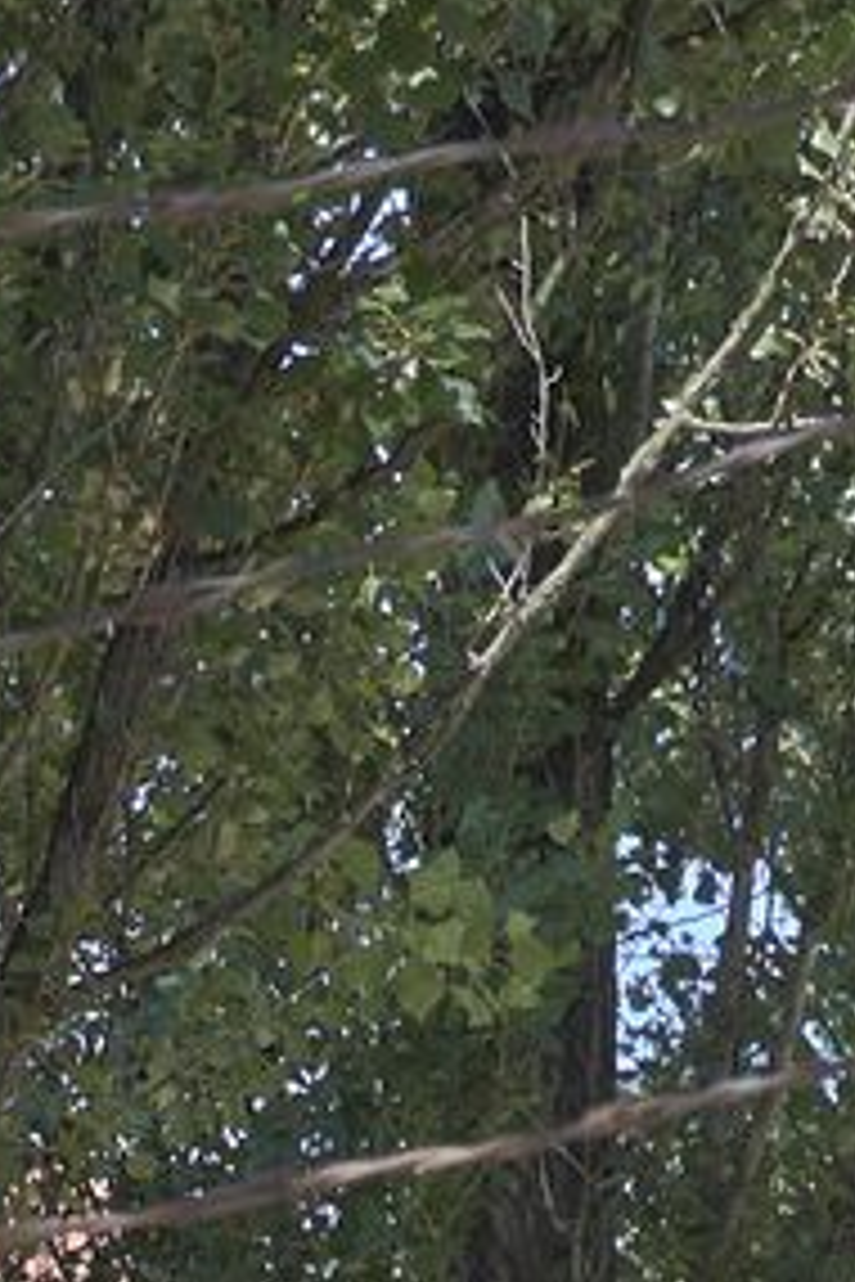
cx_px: -524
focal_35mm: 253
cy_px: 2946
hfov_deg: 5.4
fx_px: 9012
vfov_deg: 7.6
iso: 140
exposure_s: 1/500
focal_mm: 24
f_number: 3.8
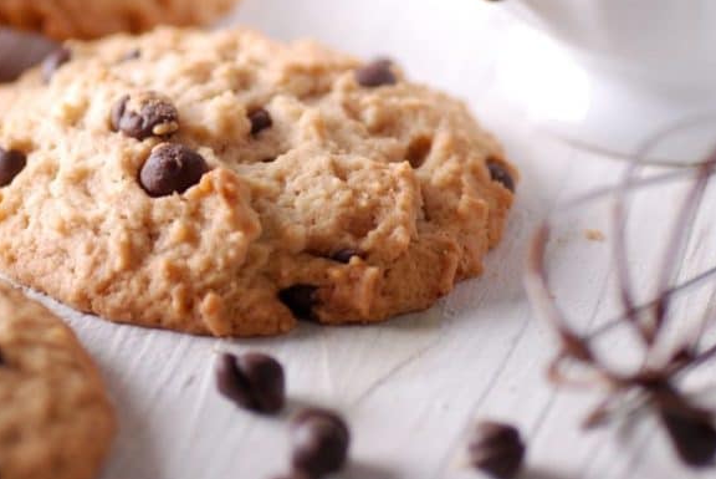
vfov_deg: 5.7
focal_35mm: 240
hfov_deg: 8.6
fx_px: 4777
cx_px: 230
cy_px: 98
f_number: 5
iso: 100
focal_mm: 90
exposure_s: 1/100
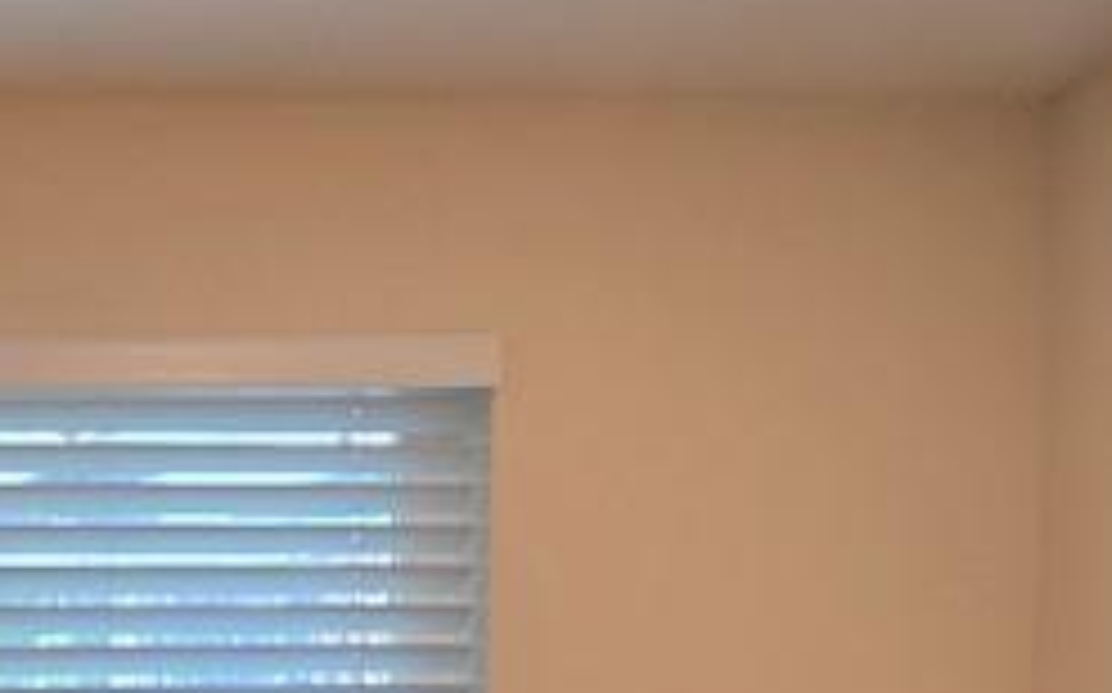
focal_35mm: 101
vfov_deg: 11.9
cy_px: 1264
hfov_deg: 18.6
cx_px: -482
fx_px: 3059
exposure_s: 1/120
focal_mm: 6.3
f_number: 1.7
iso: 125
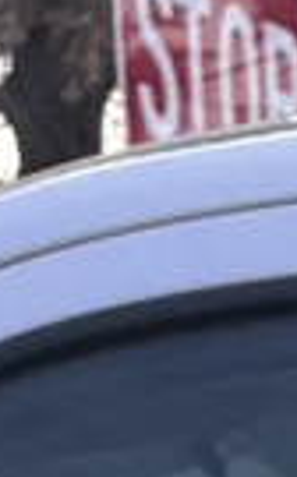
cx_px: 145
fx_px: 3131
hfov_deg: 5.4
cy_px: 1480
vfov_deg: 7.5
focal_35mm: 241
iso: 32
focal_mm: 2.71
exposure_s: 1/215
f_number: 2.2
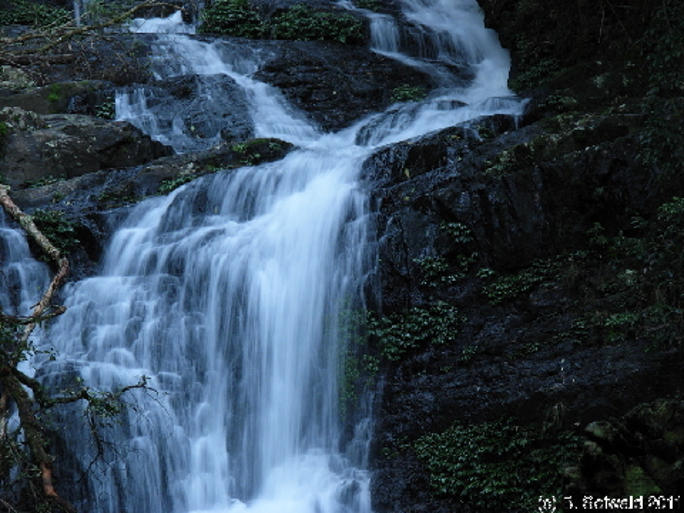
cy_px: 256
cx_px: 342
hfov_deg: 10.4
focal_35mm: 190
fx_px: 3754
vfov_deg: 7.8
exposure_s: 1/6.9
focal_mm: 31.4
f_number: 5
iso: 200
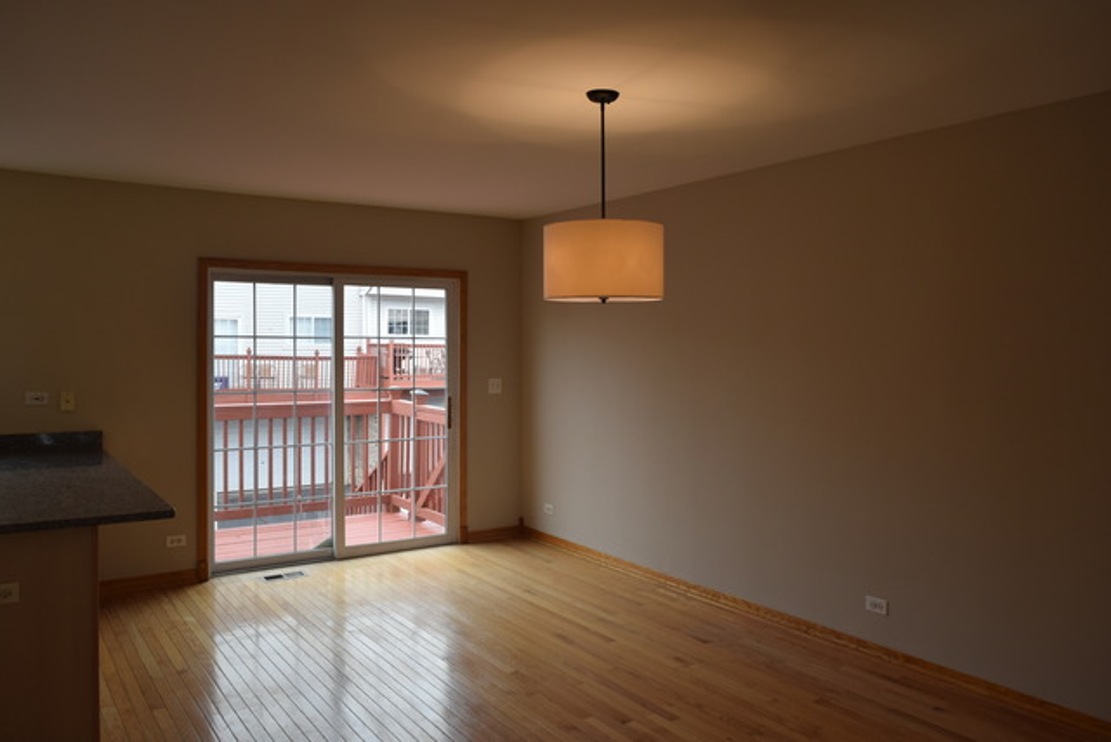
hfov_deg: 67.4
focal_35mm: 27
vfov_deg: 48.0
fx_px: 833
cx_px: 556
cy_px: 371
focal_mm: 18
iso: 400
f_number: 6.3
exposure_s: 1/160
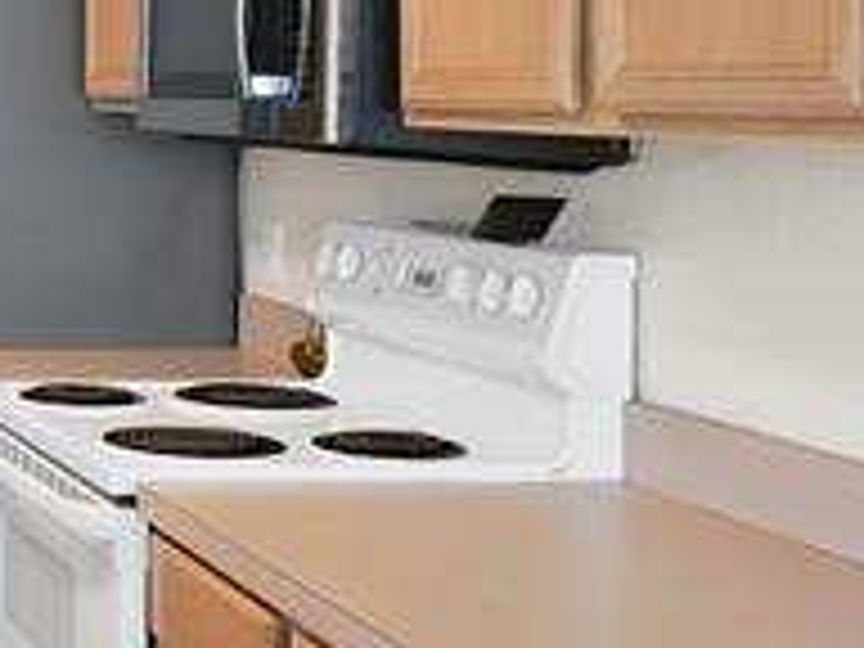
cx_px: -490
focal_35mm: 77
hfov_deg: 20.9
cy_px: 63
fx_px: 1922
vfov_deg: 18.8
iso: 640
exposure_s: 1/10
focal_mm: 15
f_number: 9
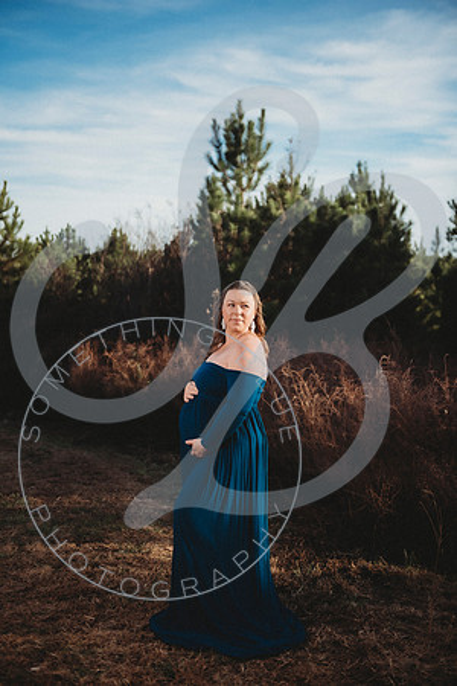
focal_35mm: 38
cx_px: 228
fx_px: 724
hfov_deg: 35.1
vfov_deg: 50.7
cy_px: 343
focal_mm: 38
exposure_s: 1/1000
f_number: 2.8
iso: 100
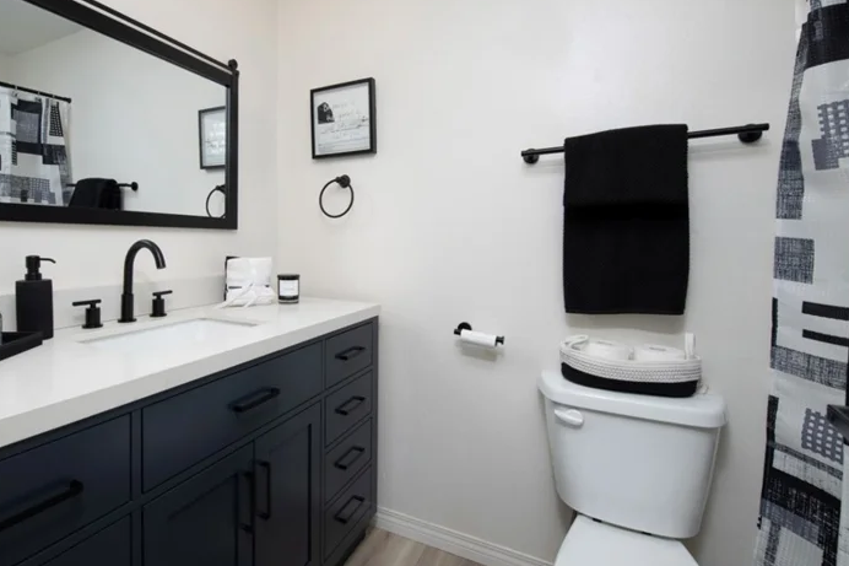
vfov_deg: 70.3
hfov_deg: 92.6
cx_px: 359
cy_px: 257
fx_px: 401
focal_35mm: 17
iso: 320
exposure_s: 1/250
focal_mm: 14
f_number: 7.1
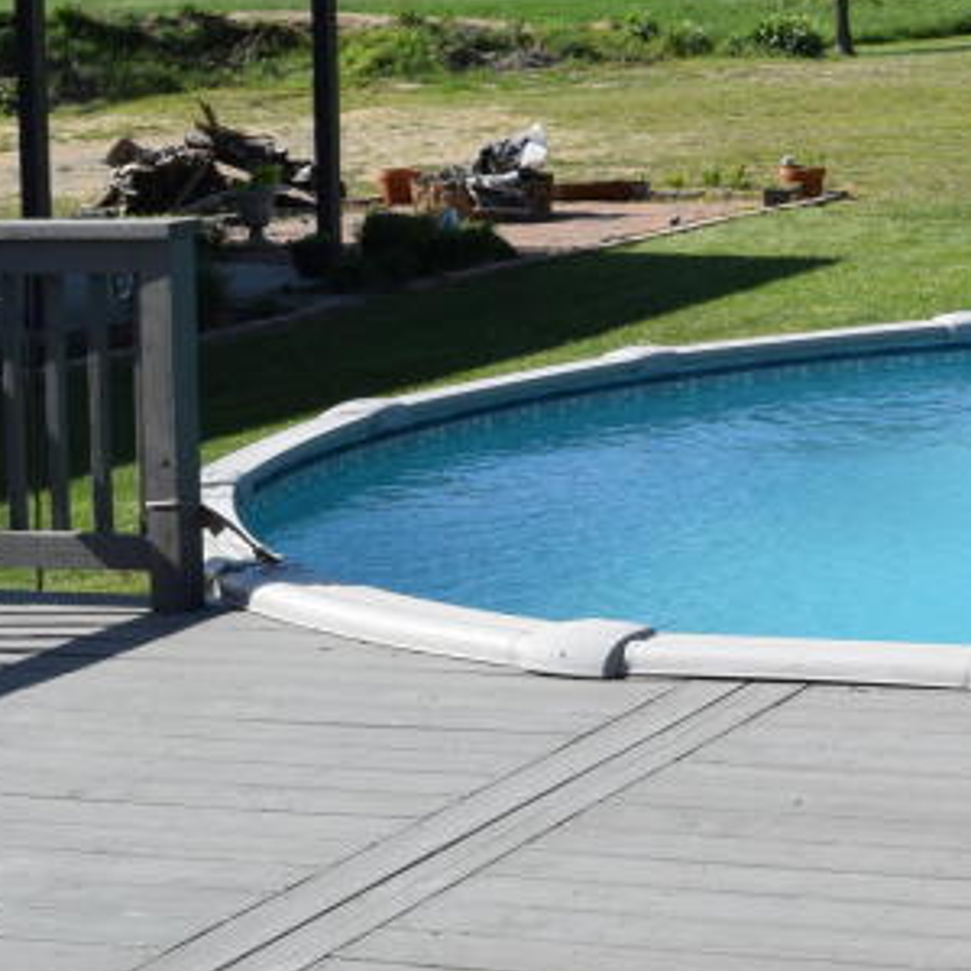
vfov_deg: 19.2
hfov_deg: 16.8
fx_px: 2793
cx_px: 1686
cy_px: 36
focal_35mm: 88
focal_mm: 18
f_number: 9
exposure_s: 1/320
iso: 200
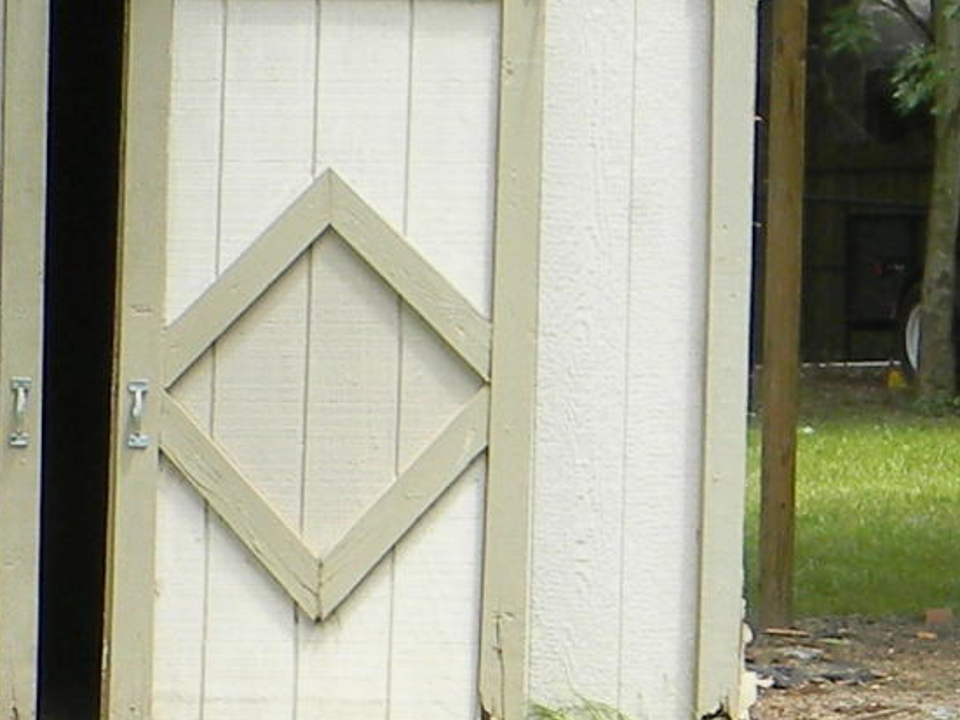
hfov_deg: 10.0
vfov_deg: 7.5
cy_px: 732
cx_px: 10
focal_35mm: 196
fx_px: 5434
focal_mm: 6.4
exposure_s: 1/150
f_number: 3.7
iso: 80
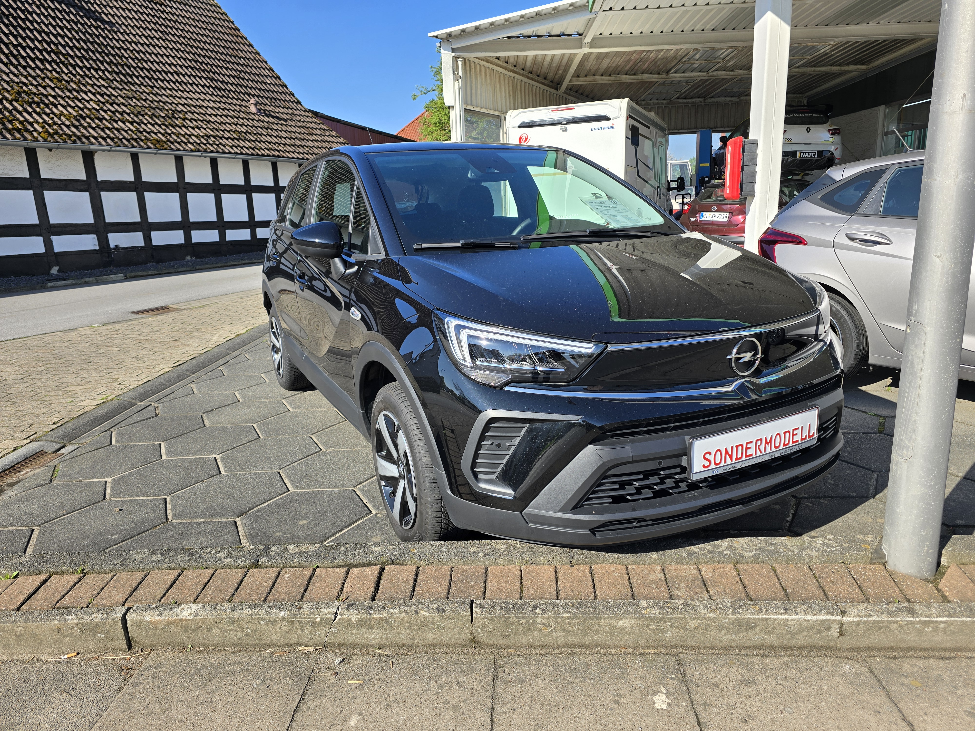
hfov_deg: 73.9
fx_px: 648
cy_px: 366
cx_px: 488
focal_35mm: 23
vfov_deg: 58.9
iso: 12
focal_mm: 6.3
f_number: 1.7
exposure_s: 1/582
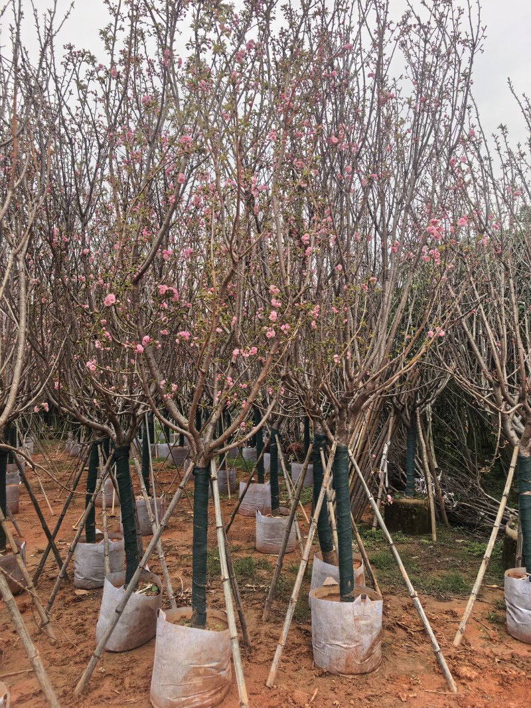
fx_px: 491
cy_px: 354
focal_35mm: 24
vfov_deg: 71.6
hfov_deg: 56.8
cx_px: 266
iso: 50
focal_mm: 5.75
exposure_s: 1/3636
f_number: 2
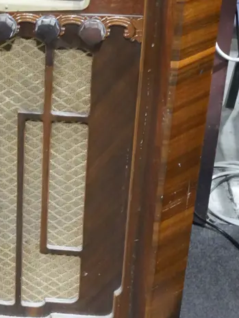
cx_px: 27
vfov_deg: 22.1
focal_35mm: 88
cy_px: 87
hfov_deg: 16.6
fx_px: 810
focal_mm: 20
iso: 3200
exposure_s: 1/30
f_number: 9
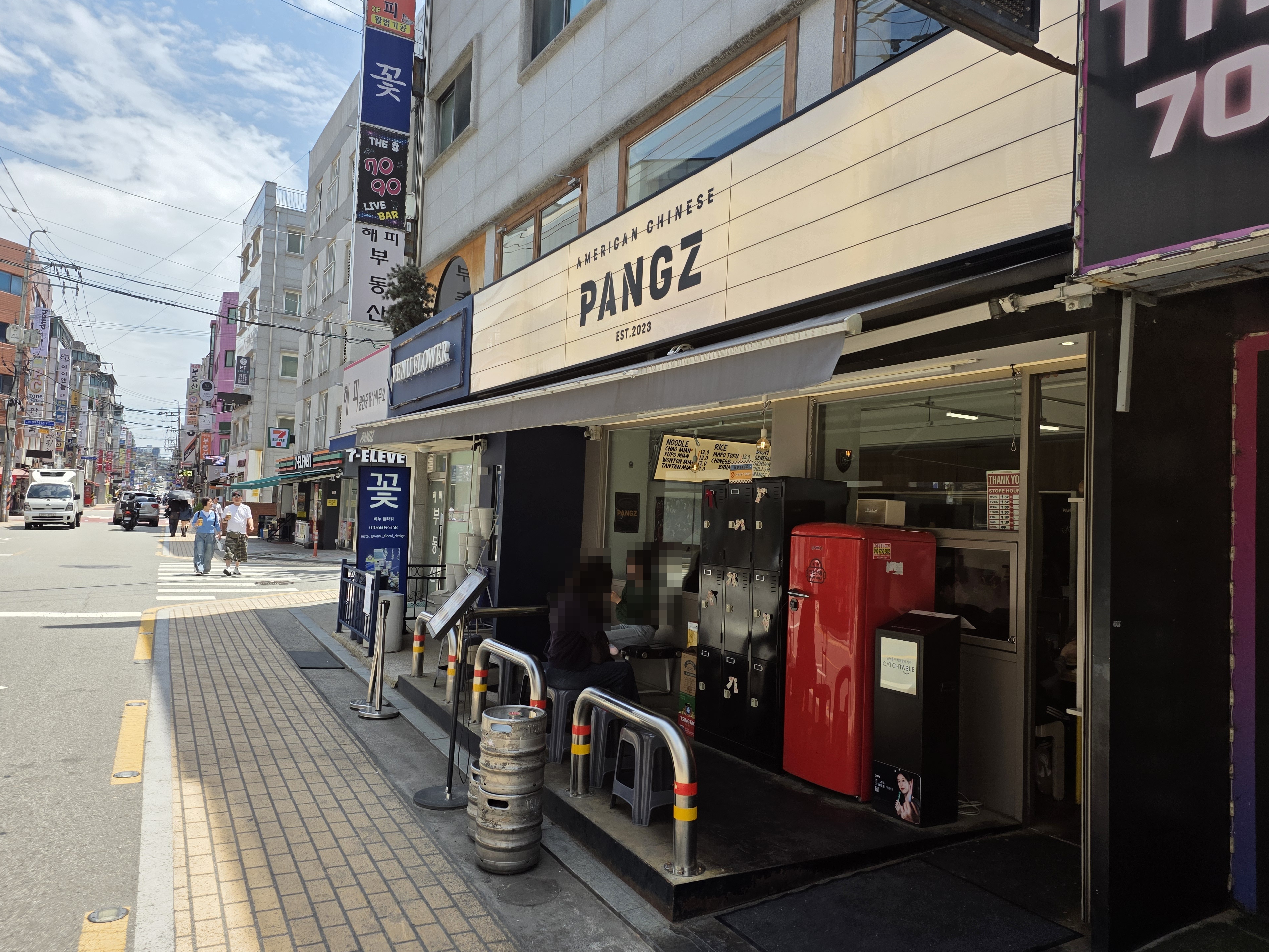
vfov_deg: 56.8
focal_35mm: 24
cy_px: 476
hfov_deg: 71.6
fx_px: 880
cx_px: 638
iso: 80
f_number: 1.7
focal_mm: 6.3
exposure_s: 1/4057
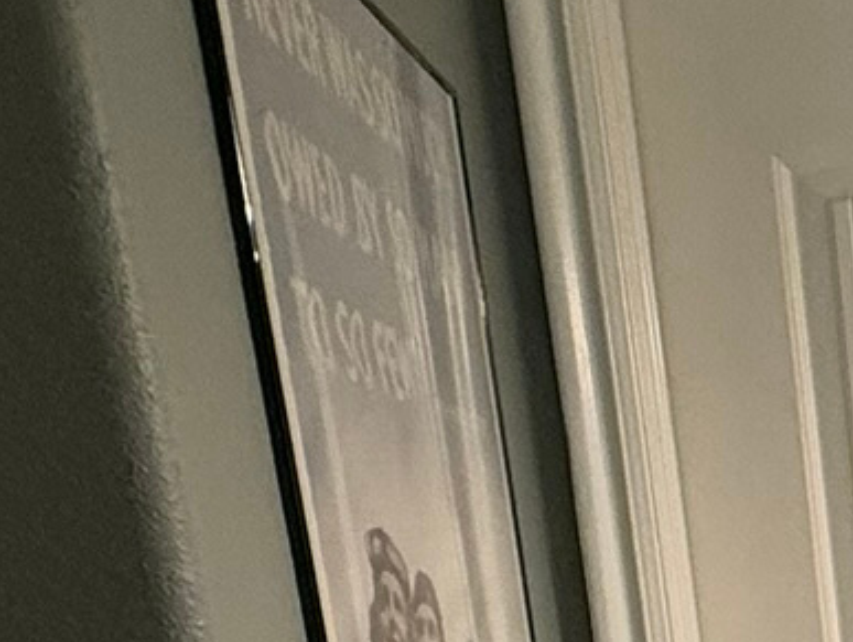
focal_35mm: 74
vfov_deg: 16.9
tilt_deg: -14.8
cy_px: 1114
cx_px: 1472
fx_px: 1825
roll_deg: +0.8
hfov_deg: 20.1
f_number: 2.2
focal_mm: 2.22
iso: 250
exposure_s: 1/60
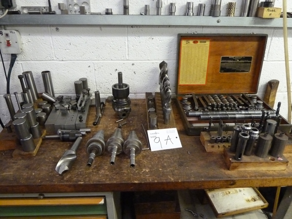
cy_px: 110
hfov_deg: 69.4
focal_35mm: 25
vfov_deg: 54.9
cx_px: 146
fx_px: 211
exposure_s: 1/20
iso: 800
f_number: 3.3
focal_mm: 4.1
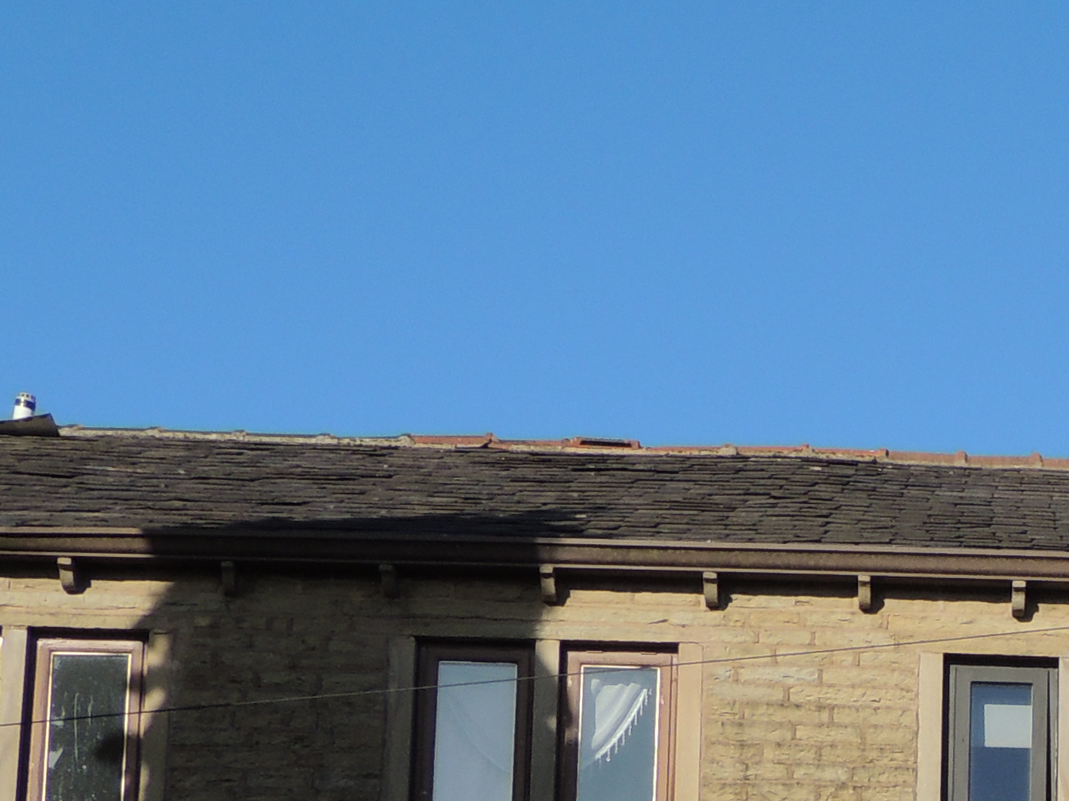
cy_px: 1276
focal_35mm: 130
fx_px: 4014
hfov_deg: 14.2
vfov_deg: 10.9
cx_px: 1578
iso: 100
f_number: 3.3
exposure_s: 1/1000
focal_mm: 7.1
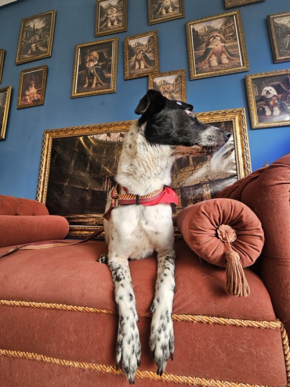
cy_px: 194
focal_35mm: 13
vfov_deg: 106.2
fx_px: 145
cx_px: 145
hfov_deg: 89.9
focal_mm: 2.2
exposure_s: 1/100
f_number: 2.2
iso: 80
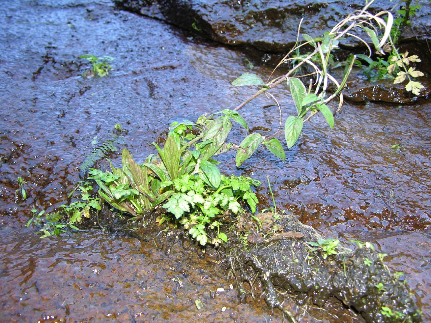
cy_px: 162
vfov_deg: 40.7
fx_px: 436
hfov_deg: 52.6
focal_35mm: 35
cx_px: 216
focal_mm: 8.9
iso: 50
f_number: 2.8
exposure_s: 1/30
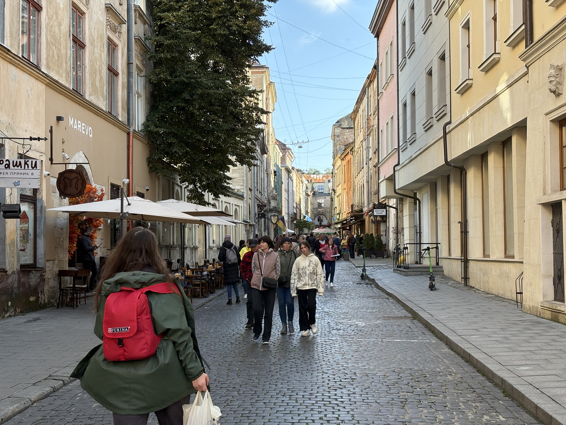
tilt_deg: +2.2
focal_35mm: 52
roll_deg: +0.5
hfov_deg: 36.8
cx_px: 283
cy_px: 212
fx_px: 850
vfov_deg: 28.0
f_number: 1.6
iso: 50
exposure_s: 1/500
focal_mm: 5.96
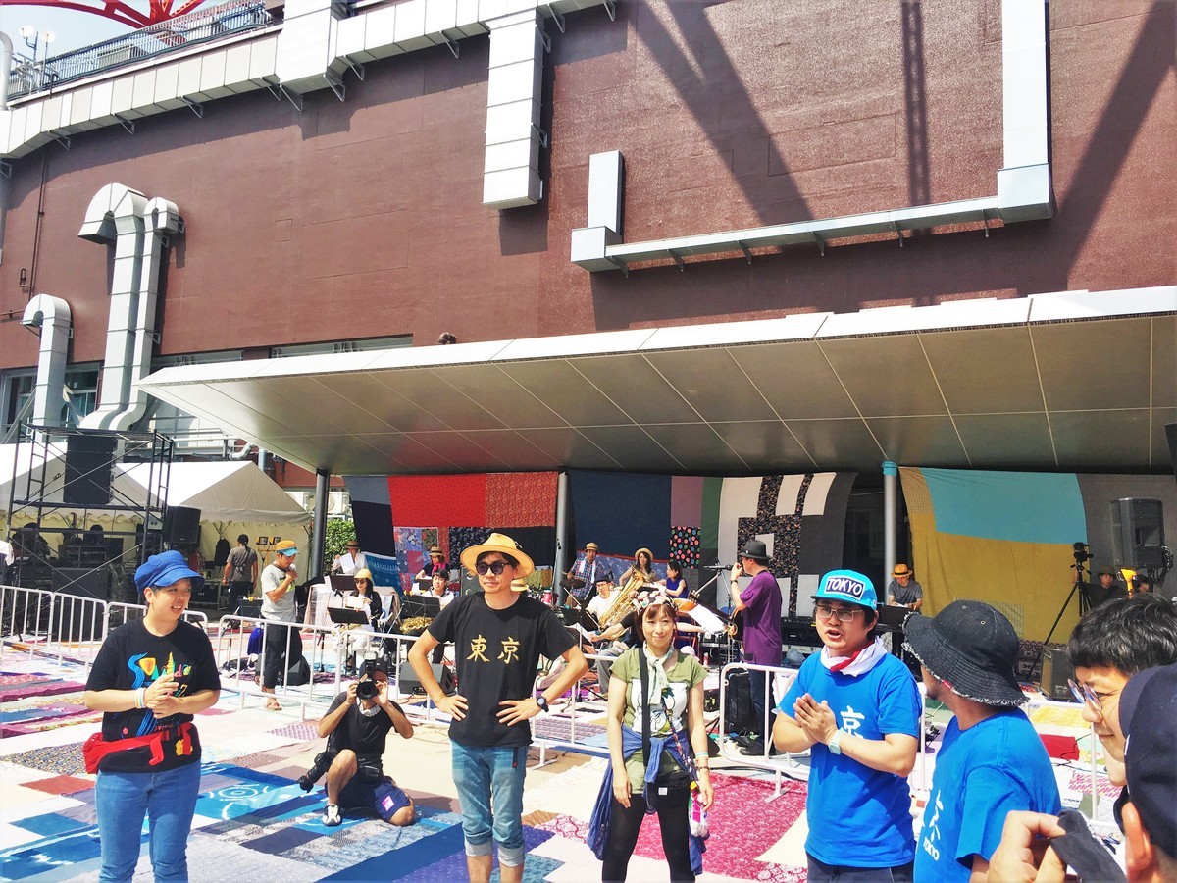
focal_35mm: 29
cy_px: 442
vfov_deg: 48.2
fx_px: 986
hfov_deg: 61.7
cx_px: 588
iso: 25
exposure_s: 1/1672
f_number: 2.2
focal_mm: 4.15
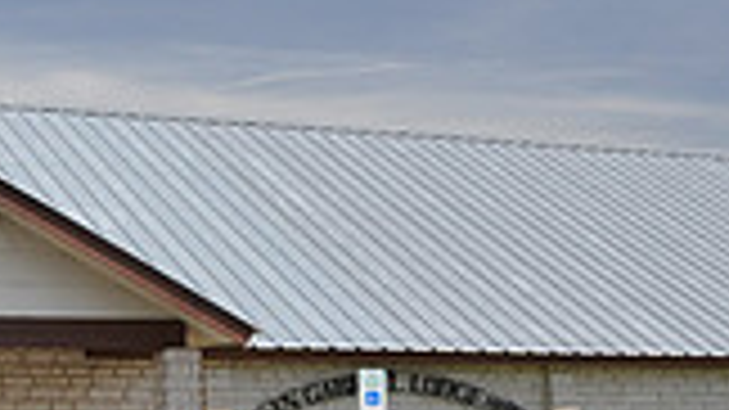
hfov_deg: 20.9
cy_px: 336
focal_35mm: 101
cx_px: 153
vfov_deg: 11.9
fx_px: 1952
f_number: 11
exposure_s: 1/125
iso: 200
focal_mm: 18
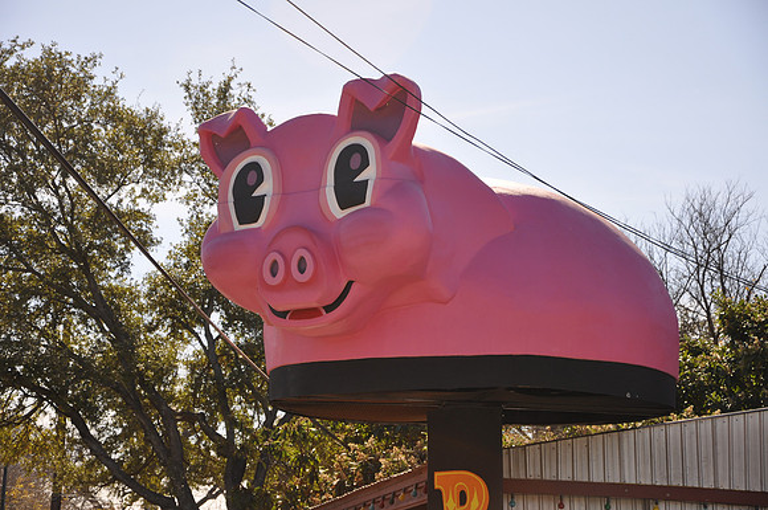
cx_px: 384
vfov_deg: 13.8
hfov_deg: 20.6
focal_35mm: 99
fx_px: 2109
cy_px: 255
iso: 200
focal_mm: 66
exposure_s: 1/200
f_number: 5.6
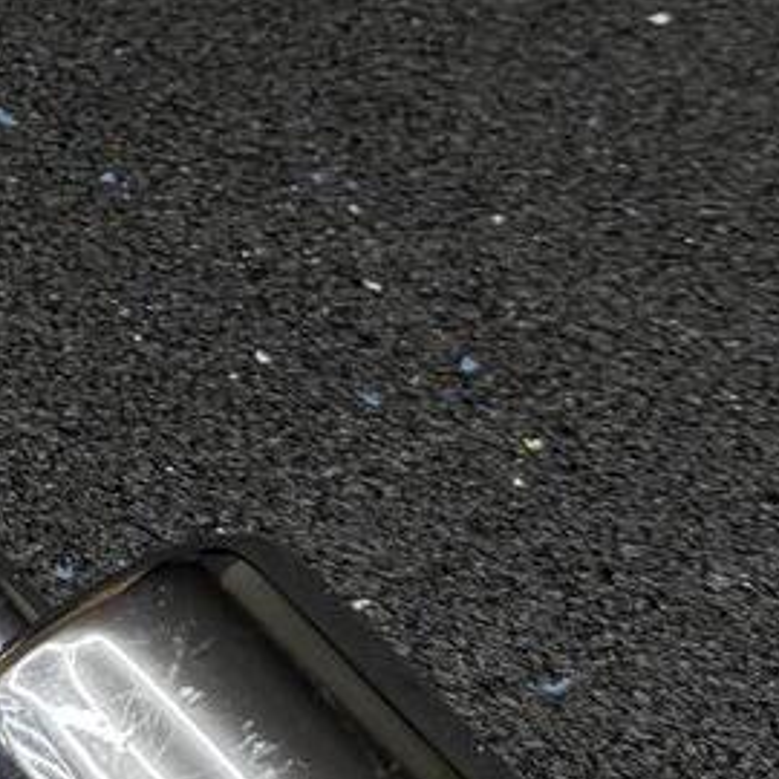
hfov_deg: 13.0
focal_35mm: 118
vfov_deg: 14.7
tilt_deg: -50.5
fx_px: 3004
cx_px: -720
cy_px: 127
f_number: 1.78
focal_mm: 6.76
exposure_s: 1/100
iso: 100
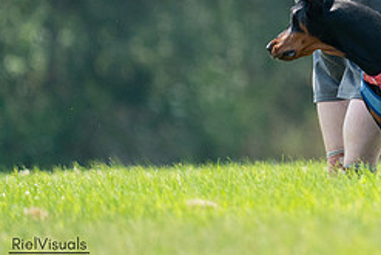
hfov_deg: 1.8
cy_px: -27
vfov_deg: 1.2
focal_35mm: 1114
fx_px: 11796
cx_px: 438
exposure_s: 1/4000
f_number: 6.3
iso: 3200
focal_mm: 474
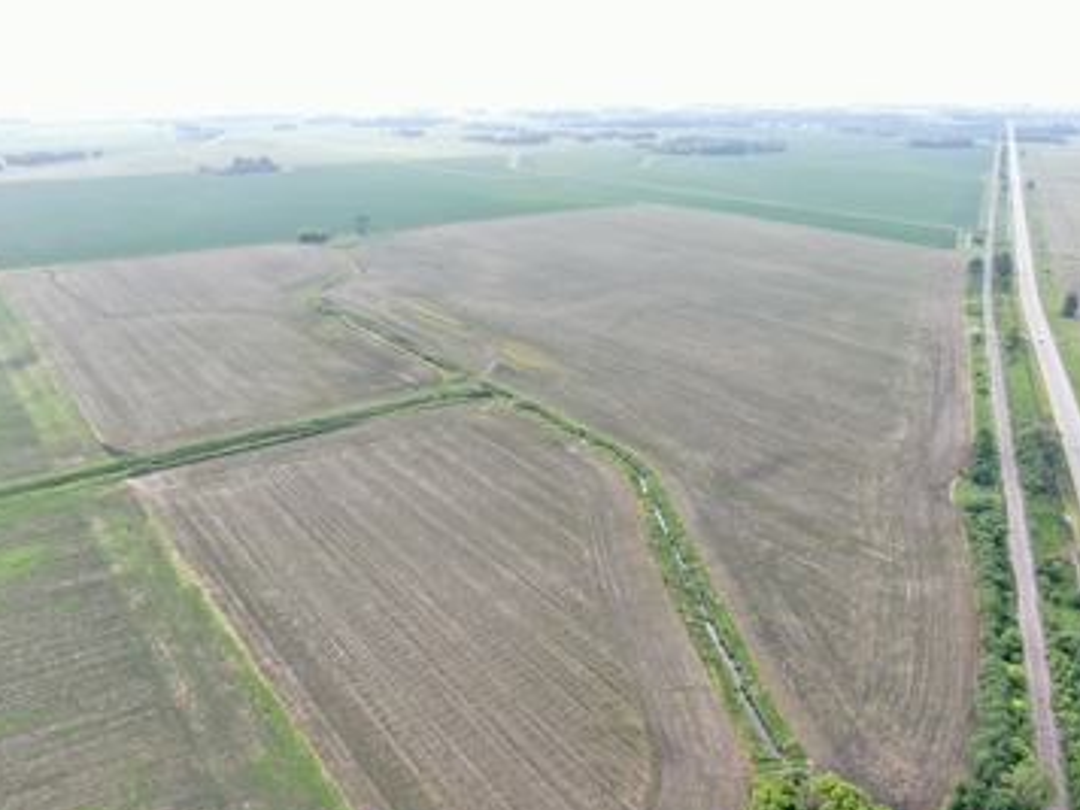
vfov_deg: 51.3
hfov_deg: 65.2
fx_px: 842
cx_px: 491
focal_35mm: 27
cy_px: 437
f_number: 2.8
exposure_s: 1/200
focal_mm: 4.39
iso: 100
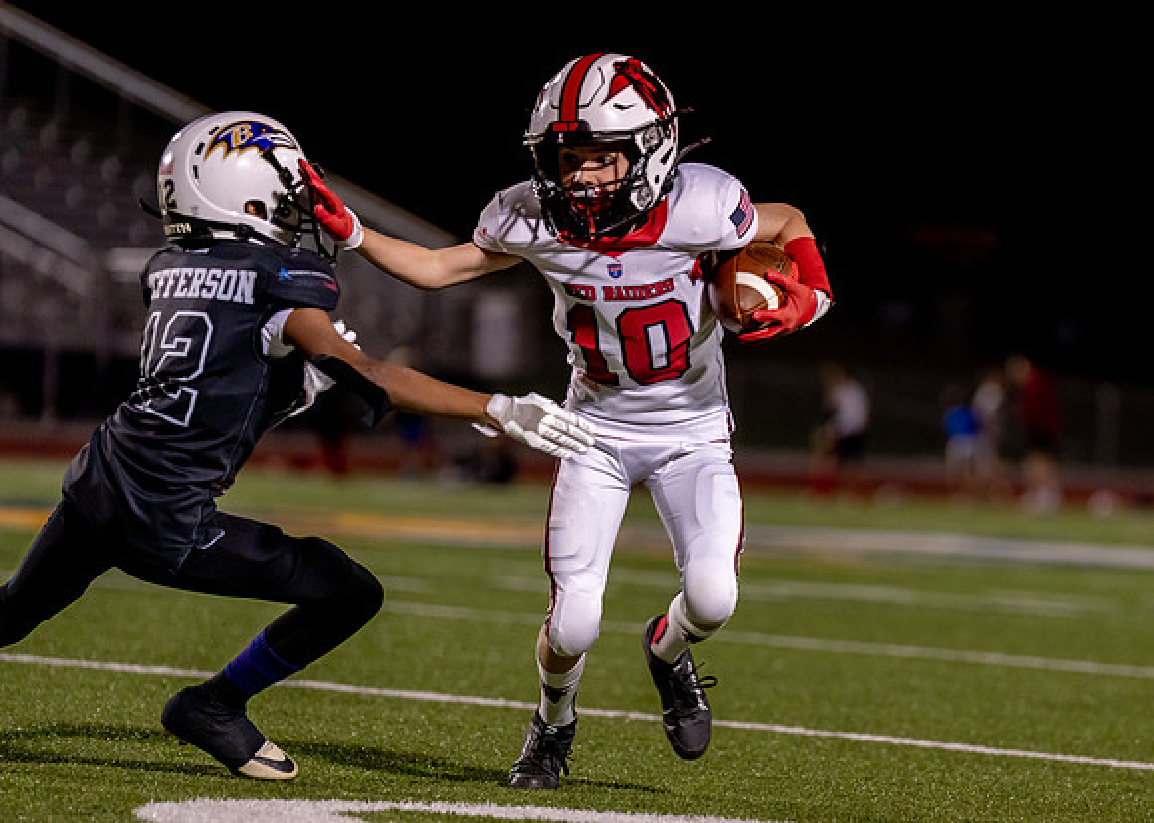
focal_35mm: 234
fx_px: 7652
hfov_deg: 8.6
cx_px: 817
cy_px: 498
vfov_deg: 6.2
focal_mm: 168
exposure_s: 1/1000
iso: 2000
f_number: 2.8
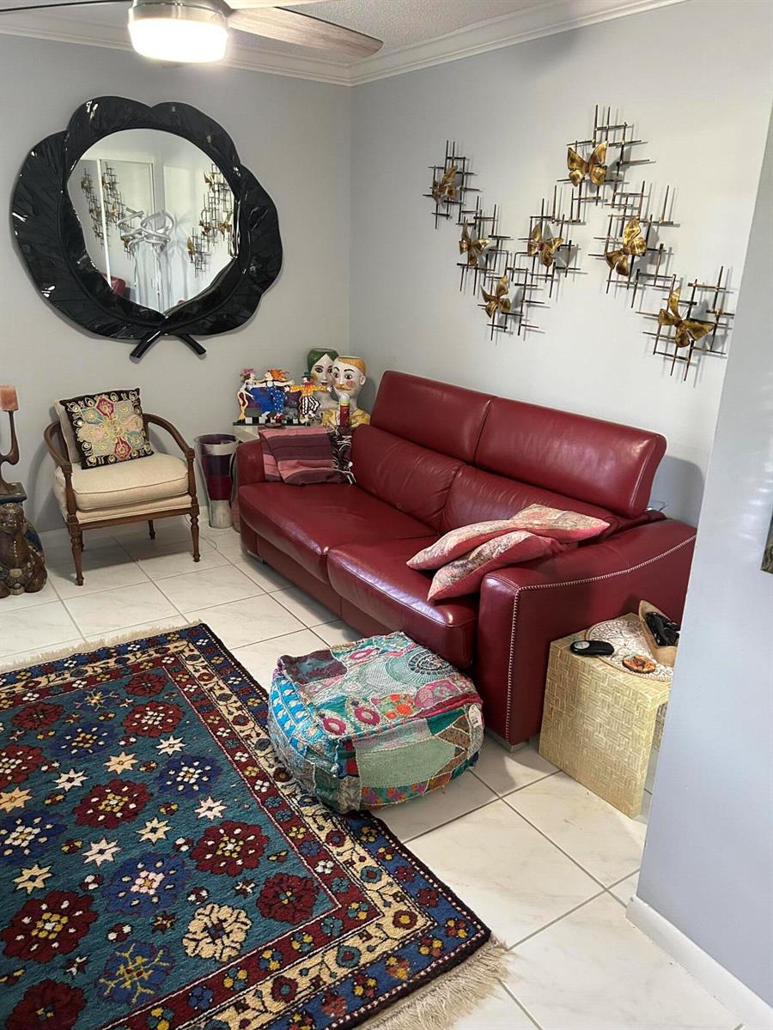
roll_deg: -1.6
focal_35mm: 26
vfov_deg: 67.3
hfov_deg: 53.1
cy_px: 515
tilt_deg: -19.6
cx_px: 386
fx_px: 774
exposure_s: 1/60
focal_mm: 5.7
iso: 500
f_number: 1.5
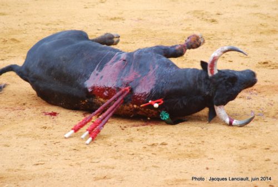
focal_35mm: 300
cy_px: 94
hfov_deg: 6.9
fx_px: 2320
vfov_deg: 4.6
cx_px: 139
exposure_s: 1/80
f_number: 5.6
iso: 400
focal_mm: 200
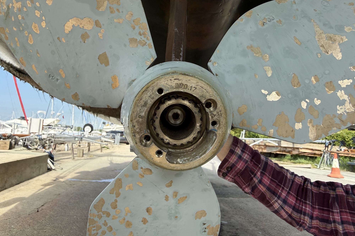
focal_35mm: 25
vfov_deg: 51.3
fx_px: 246
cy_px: 115
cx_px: 178
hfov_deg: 71.5
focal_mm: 2.22
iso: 50
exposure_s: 1/1030
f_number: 2.2
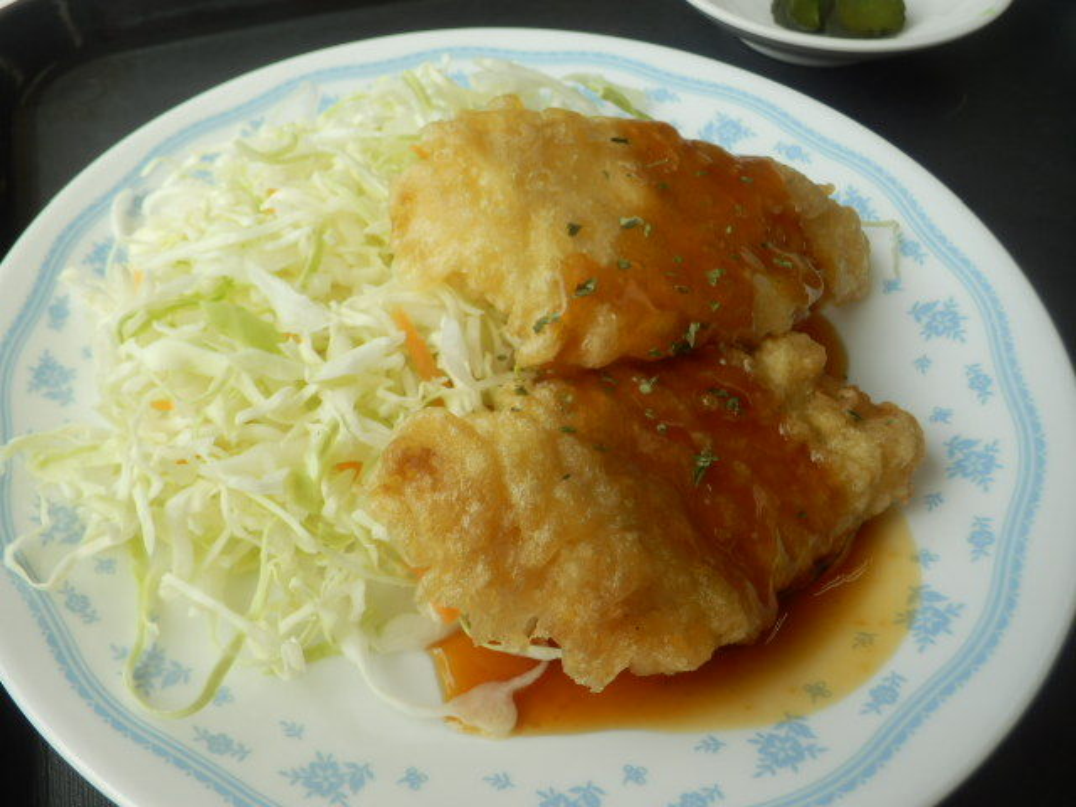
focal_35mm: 37
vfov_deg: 38.7
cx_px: 538
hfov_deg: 50.1
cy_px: 404
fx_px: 1150
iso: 80
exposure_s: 1/200
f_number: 3.9
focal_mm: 6.6
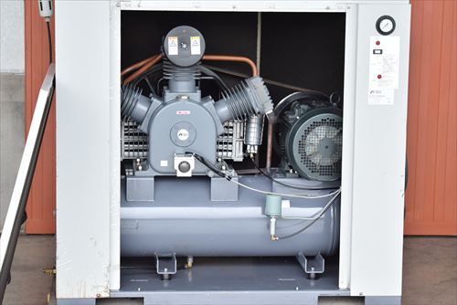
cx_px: 228
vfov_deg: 13.1
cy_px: 152
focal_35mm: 105
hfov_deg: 19.4
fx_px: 1334
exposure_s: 1/400
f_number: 6.3
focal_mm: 70
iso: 1250
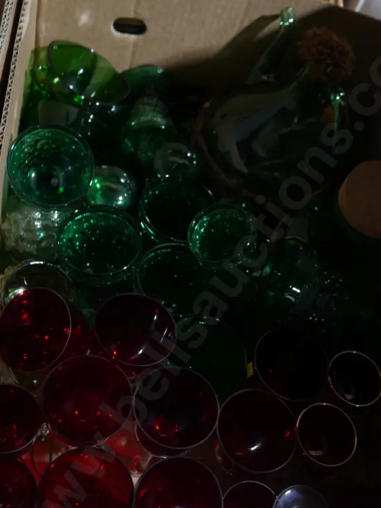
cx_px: 233
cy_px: 274
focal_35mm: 47
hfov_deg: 30.8
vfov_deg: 40.4
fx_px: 690
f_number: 4
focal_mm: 17
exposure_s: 1/60
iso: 500
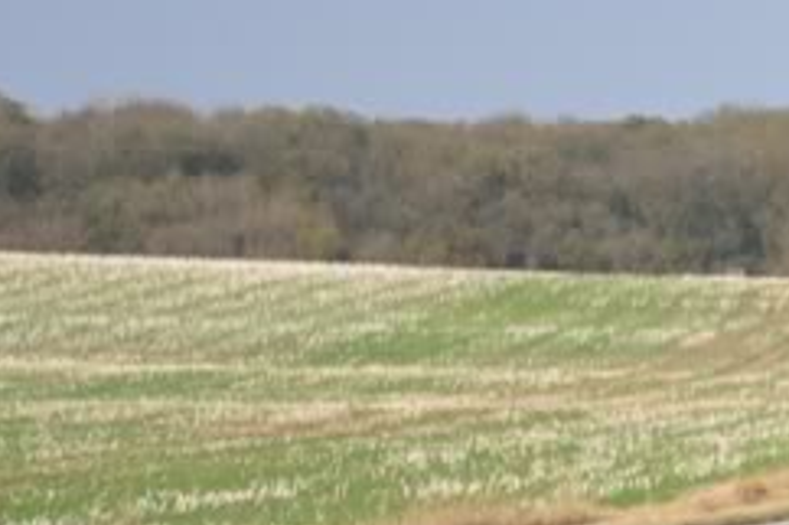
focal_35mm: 521
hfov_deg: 3.9
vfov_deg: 2.6
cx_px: 1131
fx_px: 11403
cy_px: 207
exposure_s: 1/500
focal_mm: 105
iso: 200
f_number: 5.6
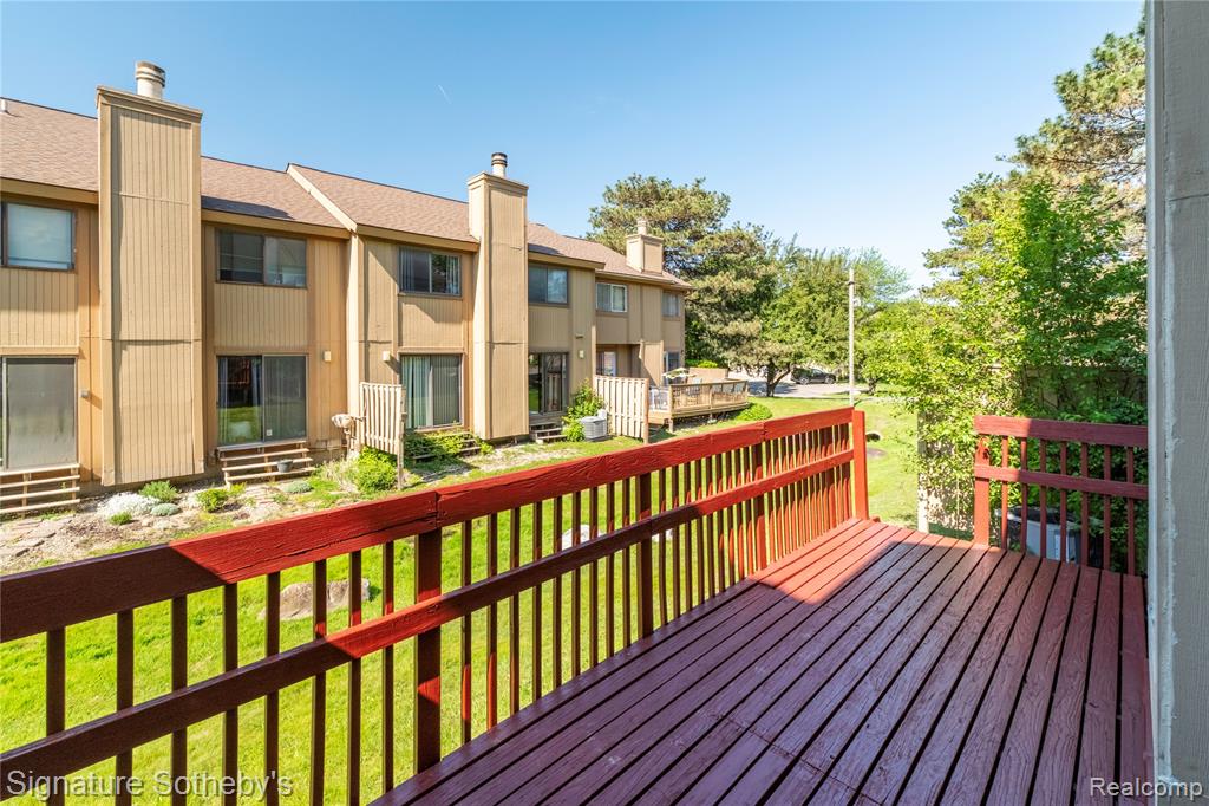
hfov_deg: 100.4
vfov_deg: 77.3
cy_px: 403
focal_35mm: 15
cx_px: 604
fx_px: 504
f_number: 7.1
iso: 640
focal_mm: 10
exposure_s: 1/125
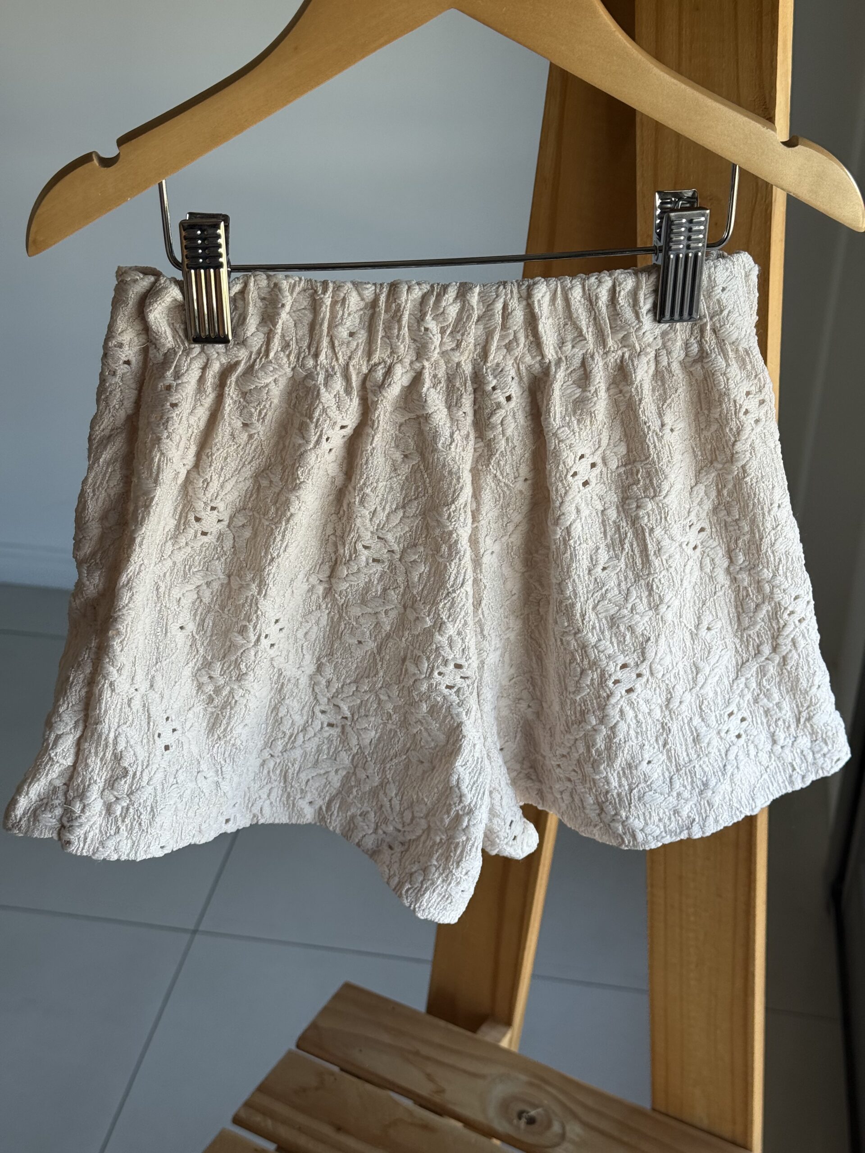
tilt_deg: -29.8
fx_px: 1599
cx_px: 432
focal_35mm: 48
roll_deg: -1.4
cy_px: 576
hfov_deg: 30.3
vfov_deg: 39.7
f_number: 1.78
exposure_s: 1/260
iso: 64
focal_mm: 6.76
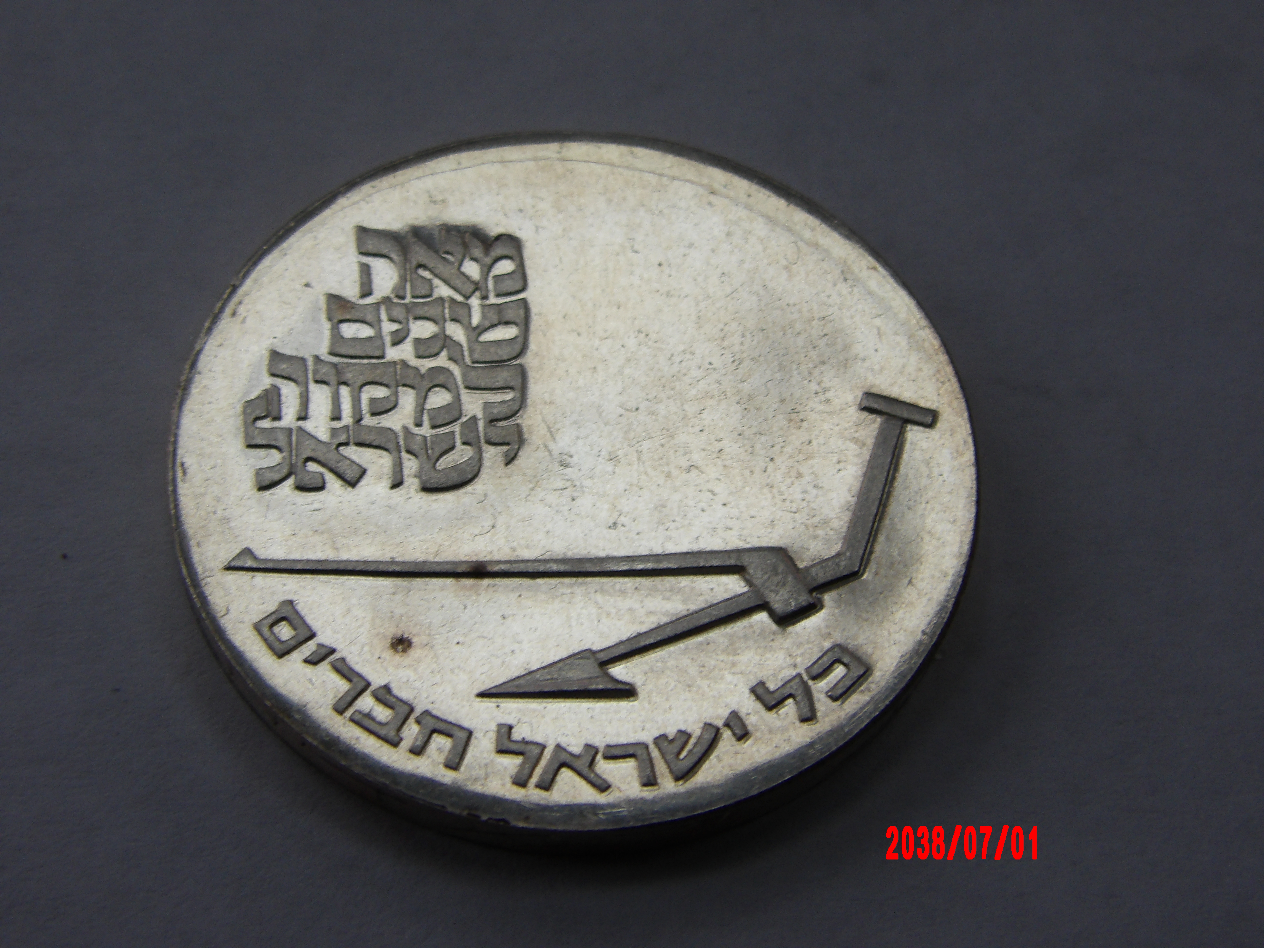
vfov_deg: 28.6
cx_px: 632
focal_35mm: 51
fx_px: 1862
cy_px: 474
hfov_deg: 37.5
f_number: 5.3
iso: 162
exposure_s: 1/30
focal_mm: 9.2
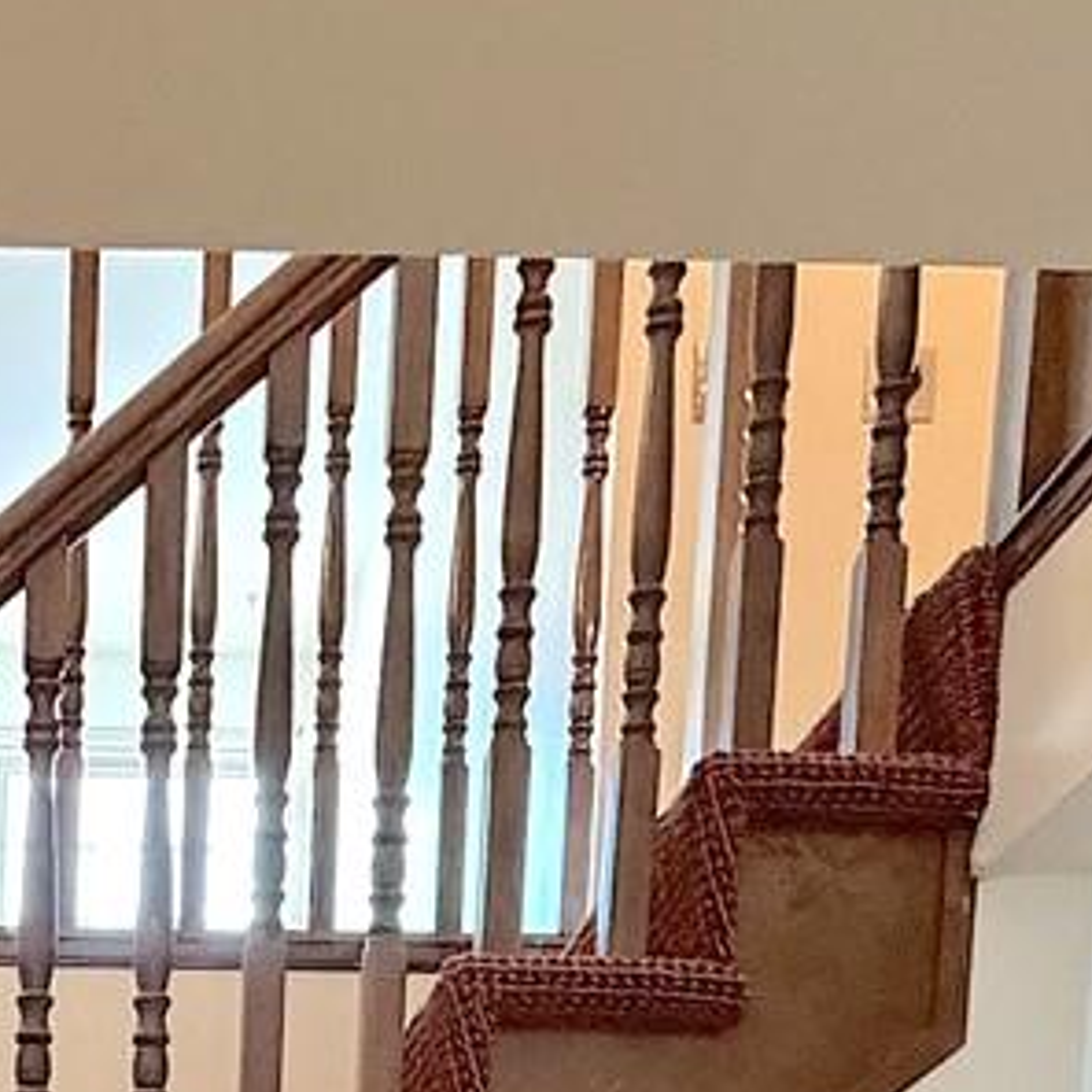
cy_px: 2107
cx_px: -30
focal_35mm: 67
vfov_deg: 18.4
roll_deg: -1.3
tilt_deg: -8.0
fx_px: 2391
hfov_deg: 24.4
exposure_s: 1/60
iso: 800
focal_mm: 2.22
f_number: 2.2
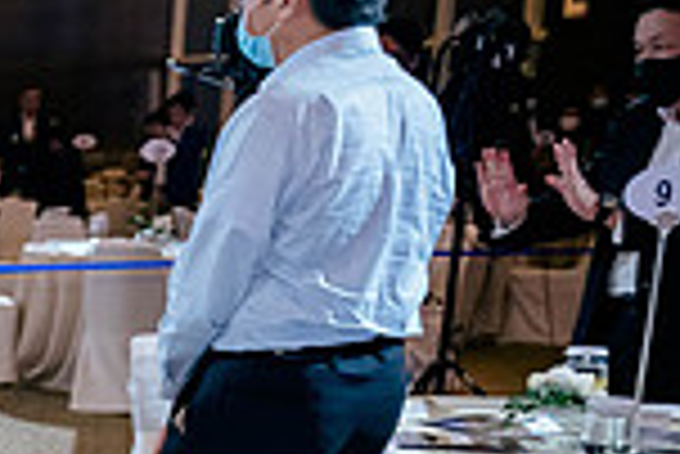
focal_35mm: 92
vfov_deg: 14.4
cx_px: -621
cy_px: 566
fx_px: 1739
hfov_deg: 17.1
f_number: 2.8
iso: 3200
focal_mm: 24
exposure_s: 1/400
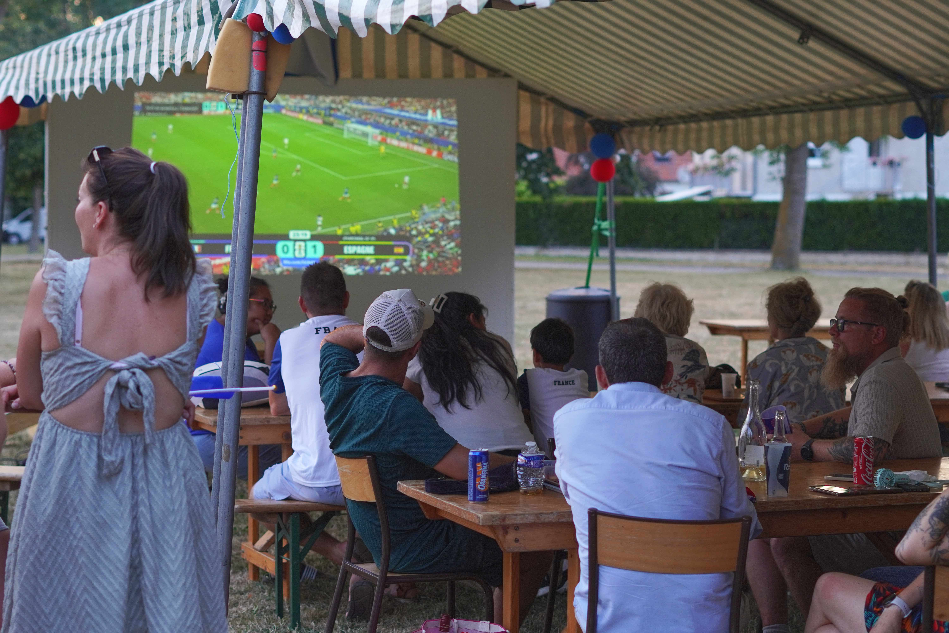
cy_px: 316
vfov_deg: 18.2
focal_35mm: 75
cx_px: 474
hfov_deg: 27.0
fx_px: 1977
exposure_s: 1/320
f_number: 2.5
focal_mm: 50
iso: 400
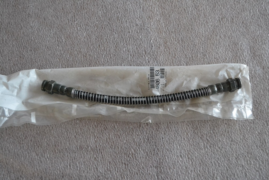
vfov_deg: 34.2
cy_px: 90
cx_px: 134
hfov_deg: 49.6
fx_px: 291
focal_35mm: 39
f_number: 4.2
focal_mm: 26
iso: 3200
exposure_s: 1/60
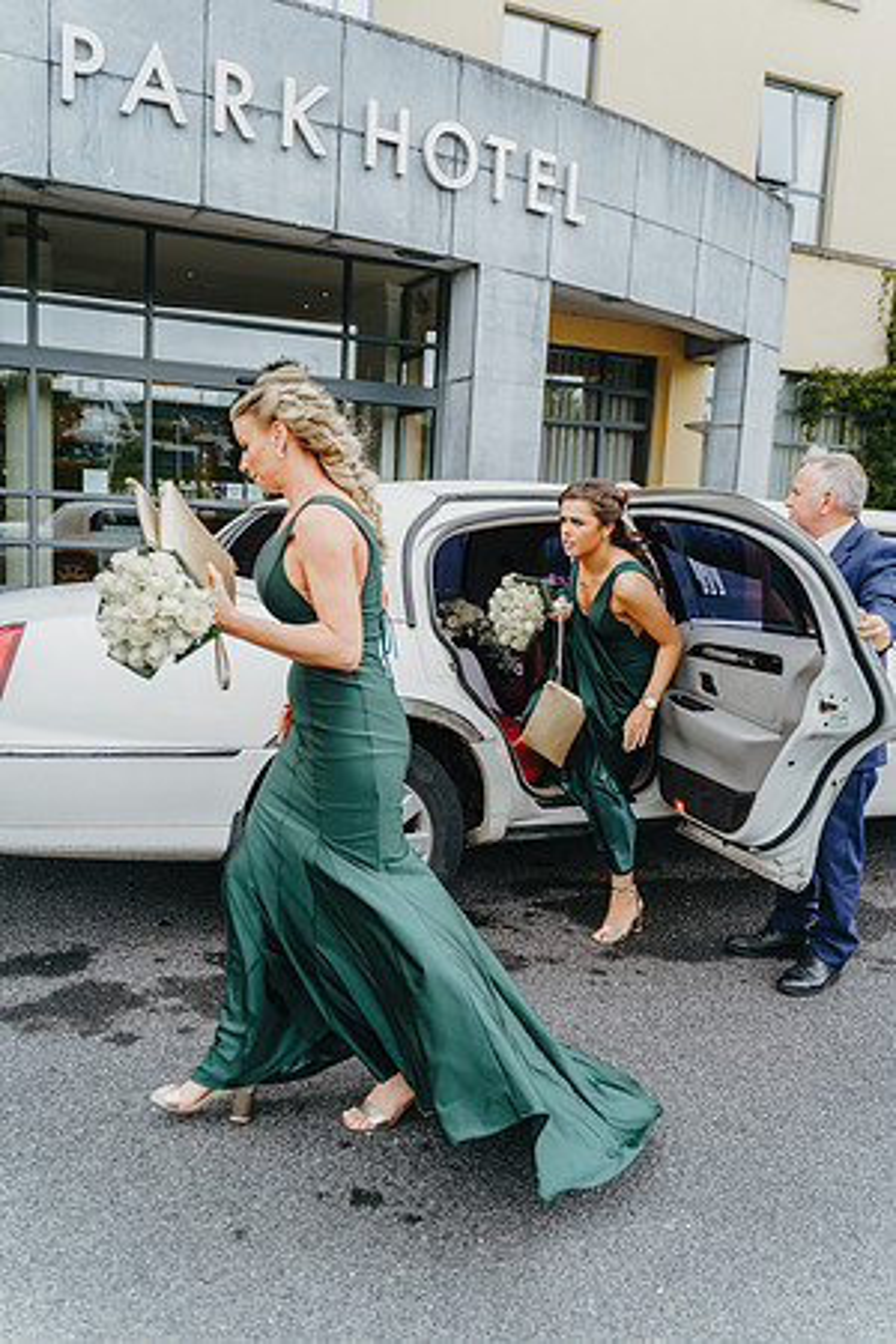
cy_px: 672
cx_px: 448
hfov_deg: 46.4
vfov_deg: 65.5
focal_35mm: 28
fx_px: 1045
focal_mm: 28
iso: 125
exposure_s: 1/320
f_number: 2.8
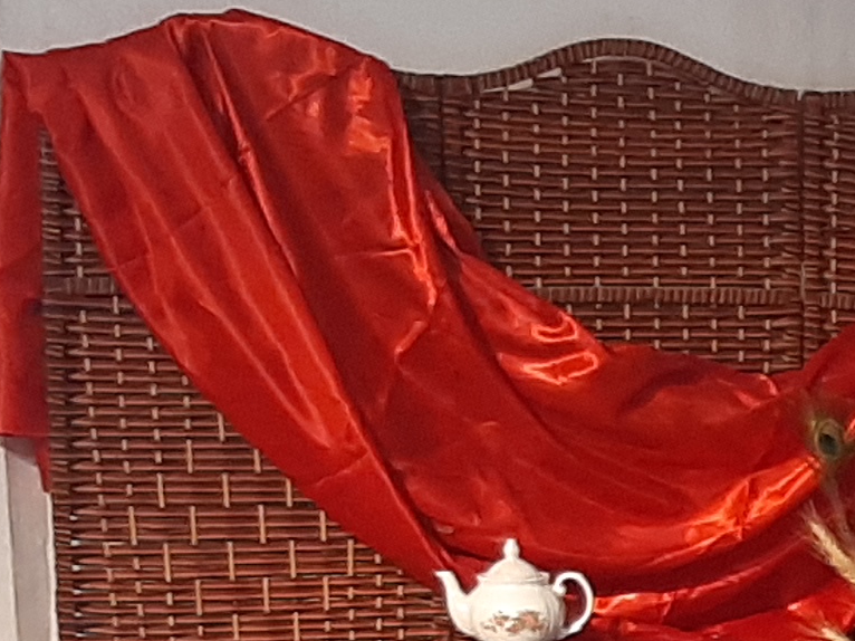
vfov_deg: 10.1
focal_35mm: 141
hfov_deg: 13.4
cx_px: 1180
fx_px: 3482
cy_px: 1043
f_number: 1.7
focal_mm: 3.93
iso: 160
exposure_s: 1/50
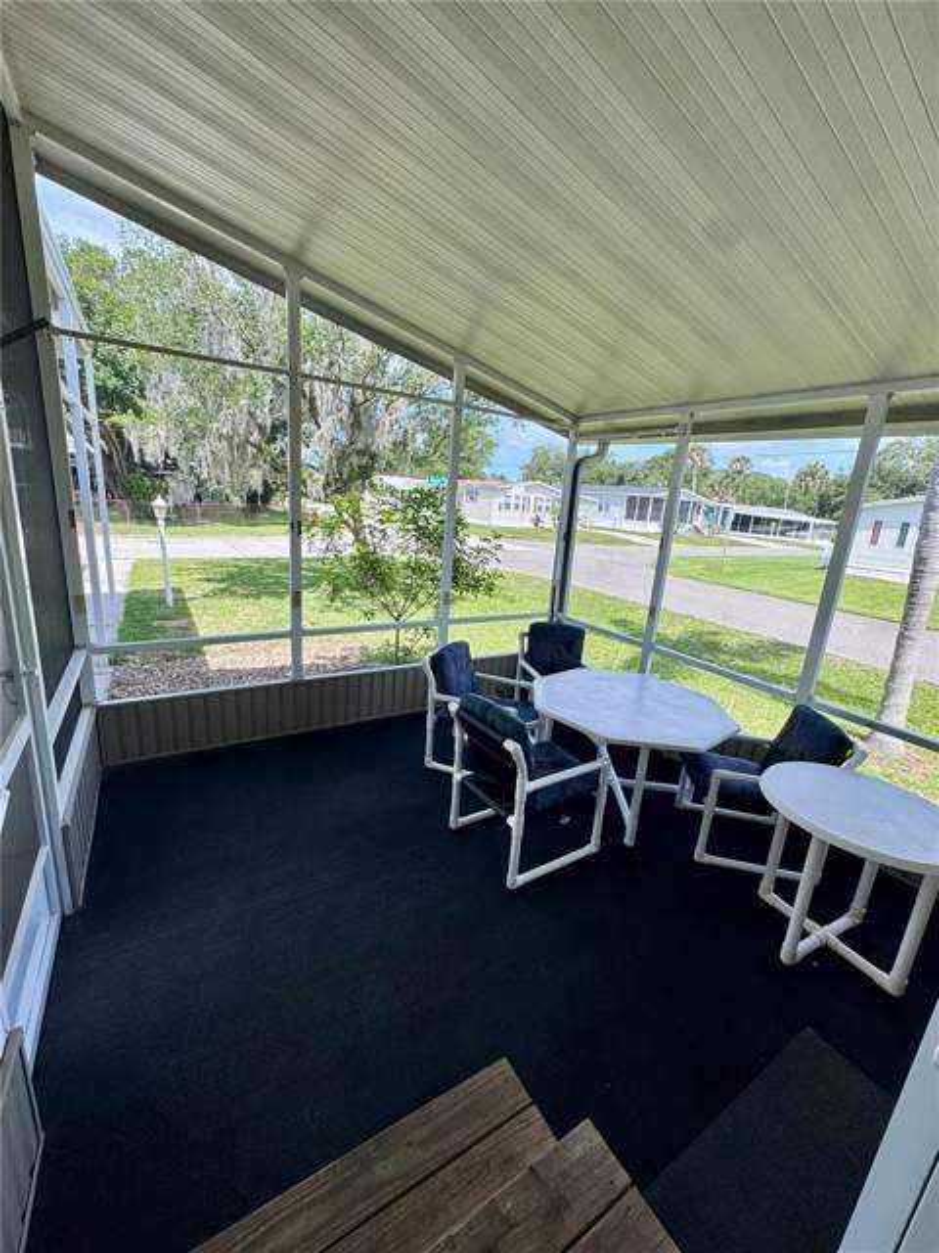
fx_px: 506
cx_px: 470
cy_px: 626
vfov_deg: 102.1
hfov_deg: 85.7
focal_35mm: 14
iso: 40
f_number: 2.2
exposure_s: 1/479
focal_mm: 2.22
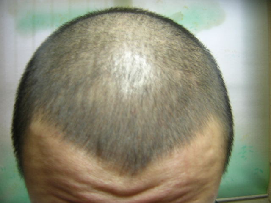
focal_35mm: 36
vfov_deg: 39.7
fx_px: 282
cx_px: 136
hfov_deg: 51.4
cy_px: 102
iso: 100
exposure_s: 1/5.7
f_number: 2.6
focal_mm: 4.7
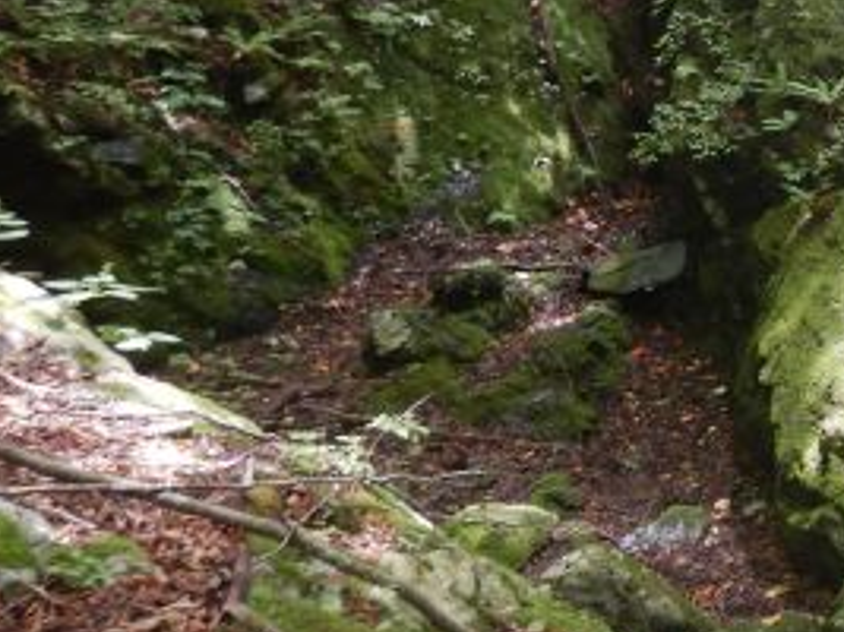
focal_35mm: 72
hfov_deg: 23.0
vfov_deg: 20.4
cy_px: 209
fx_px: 1755
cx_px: 1189
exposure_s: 1/30
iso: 200
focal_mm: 4.3
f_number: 2.8
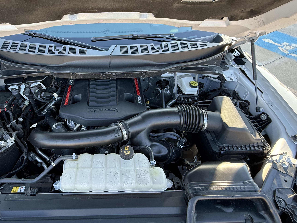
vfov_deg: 60.6
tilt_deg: -38.8
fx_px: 189
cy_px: 90
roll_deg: +1.9
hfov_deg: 74.9
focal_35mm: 22
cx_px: 109
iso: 100
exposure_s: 1/99
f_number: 2.2
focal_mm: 2.22
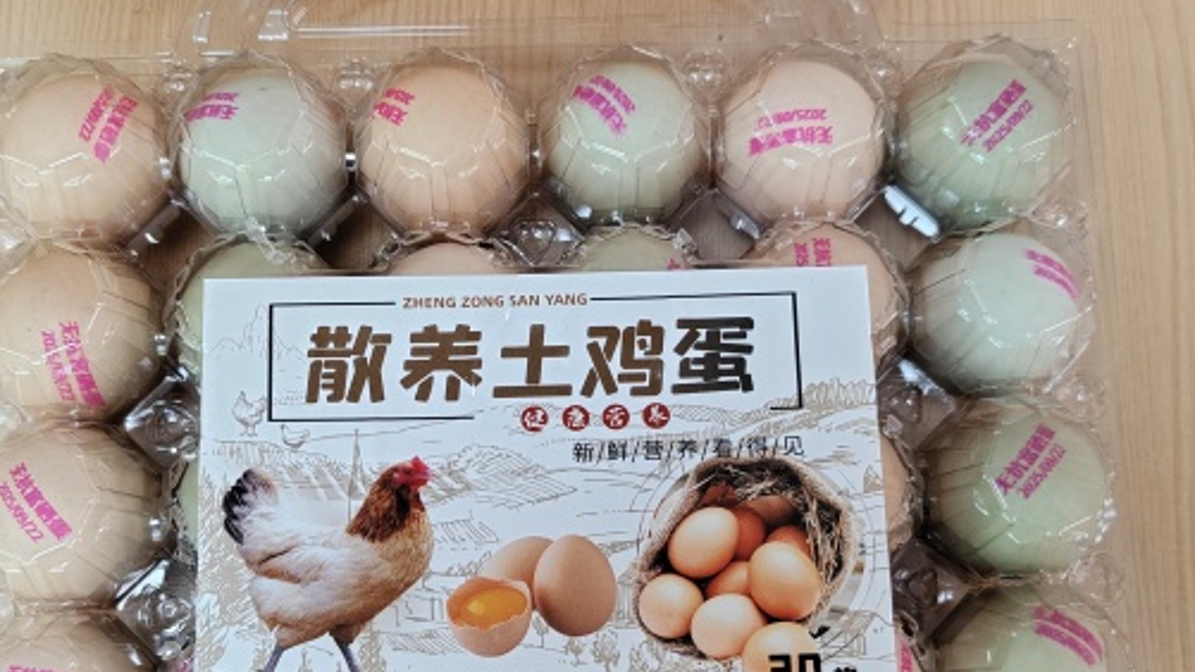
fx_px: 1490
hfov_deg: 43.7
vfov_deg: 25.4
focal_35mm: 47
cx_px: 561
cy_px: 427
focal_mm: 6.14
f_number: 1.8
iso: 1000
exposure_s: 1/100
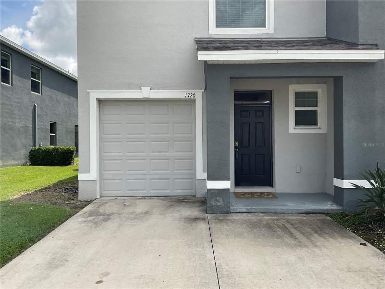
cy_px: 144
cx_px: 192
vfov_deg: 48.2
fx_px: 323
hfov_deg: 61.7
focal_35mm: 29
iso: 16
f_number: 1.8
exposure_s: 1/1534
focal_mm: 3
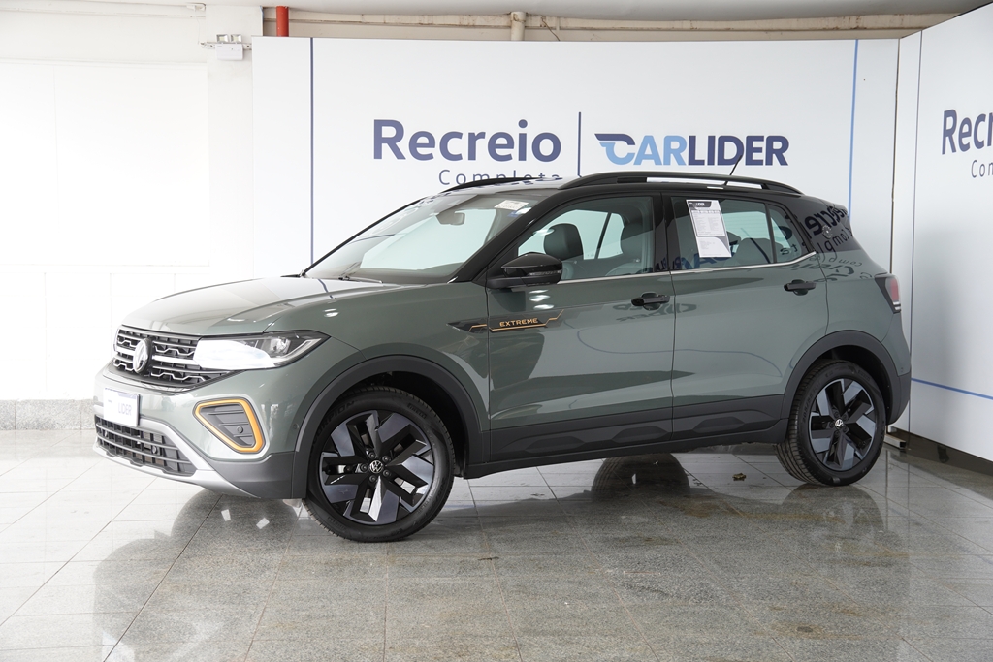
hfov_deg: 38.9
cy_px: 331
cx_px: 496
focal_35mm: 51
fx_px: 1407
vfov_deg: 26.5
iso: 200
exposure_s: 1/100
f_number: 3.5
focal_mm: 34
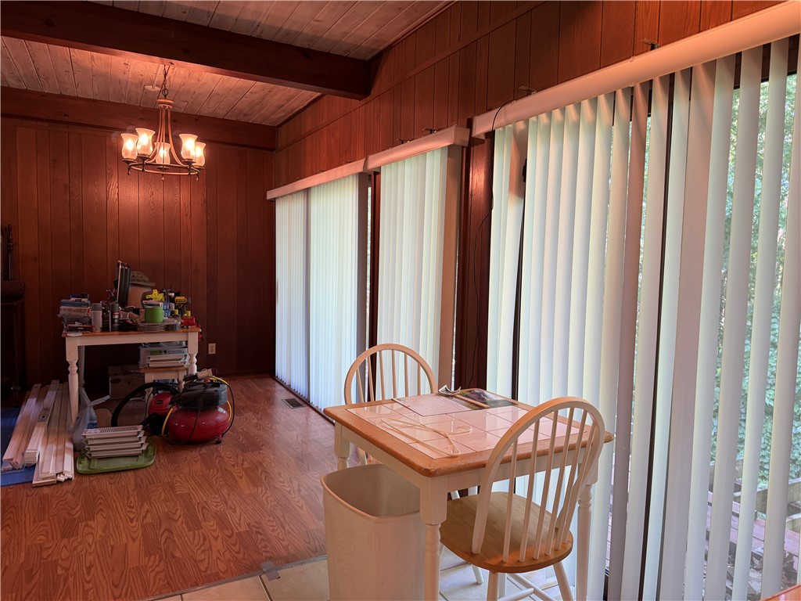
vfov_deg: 56.8
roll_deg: -1.1
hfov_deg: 71.6
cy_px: 300
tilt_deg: -4.9
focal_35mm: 24
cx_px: 400
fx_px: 555
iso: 125
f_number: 1.78
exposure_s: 1/60
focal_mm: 6.76
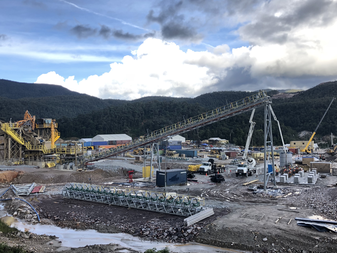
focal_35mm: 33
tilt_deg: +1.6
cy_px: 119
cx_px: 176
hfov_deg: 55.3
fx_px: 321
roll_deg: +2.8
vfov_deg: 42.9
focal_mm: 4
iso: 20
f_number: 1.8
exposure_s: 1/197
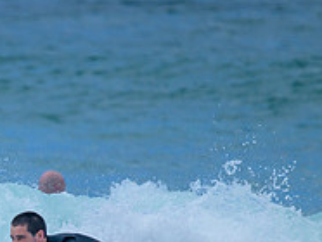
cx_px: -116
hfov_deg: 1.2
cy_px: 314
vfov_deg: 0.9
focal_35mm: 1676
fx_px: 15610
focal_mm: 560
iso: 280
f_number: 8
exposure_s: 1/2000
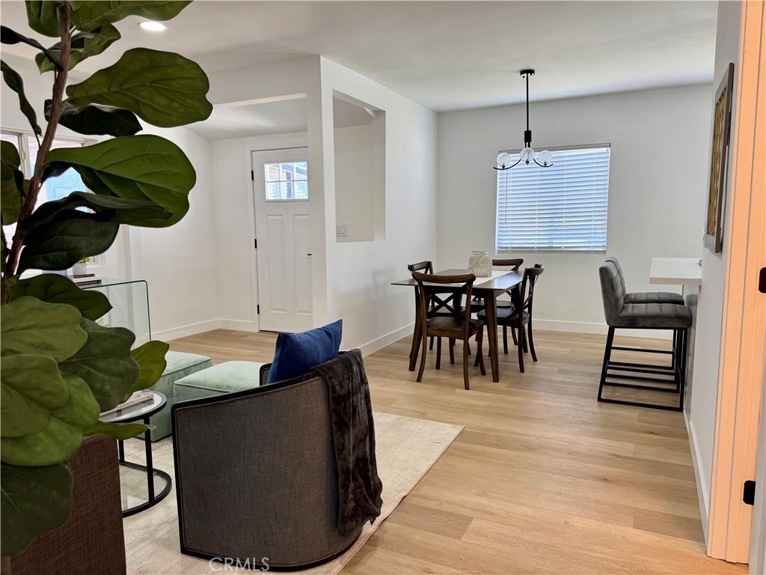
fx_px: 531
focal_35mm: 24
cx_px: 383
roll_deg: +0.9
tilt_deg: -6.9
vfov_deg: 56.8
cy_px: 288
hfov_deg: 71.6
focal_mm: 6.76
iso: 125
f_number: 1.78
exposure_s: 1/120
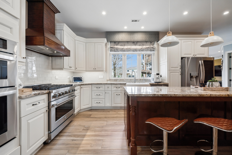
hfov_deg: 100.4
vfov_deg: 77.3
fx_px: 97
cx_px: 116
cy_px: 78
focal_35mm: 15
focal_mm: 15
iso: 400
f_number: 8
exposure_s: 1/180
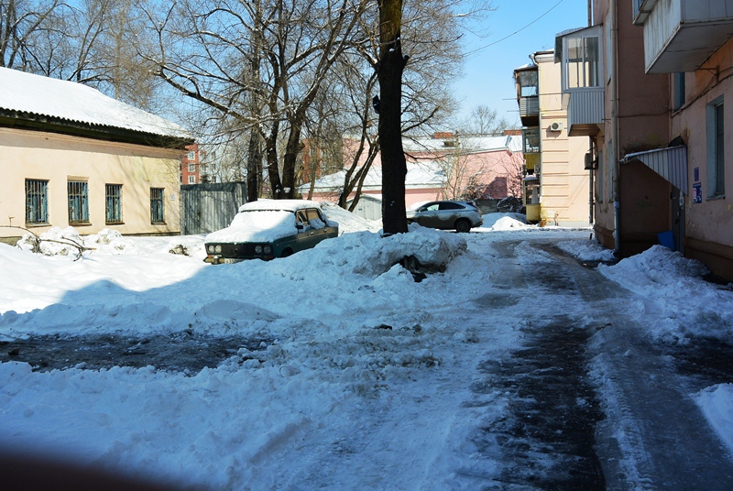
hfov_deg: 63.6
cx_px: 366
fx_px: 591
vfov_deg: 45.1
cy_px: 246
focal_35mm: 29
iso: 100
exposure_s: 1/1000
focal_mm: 11
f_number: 5
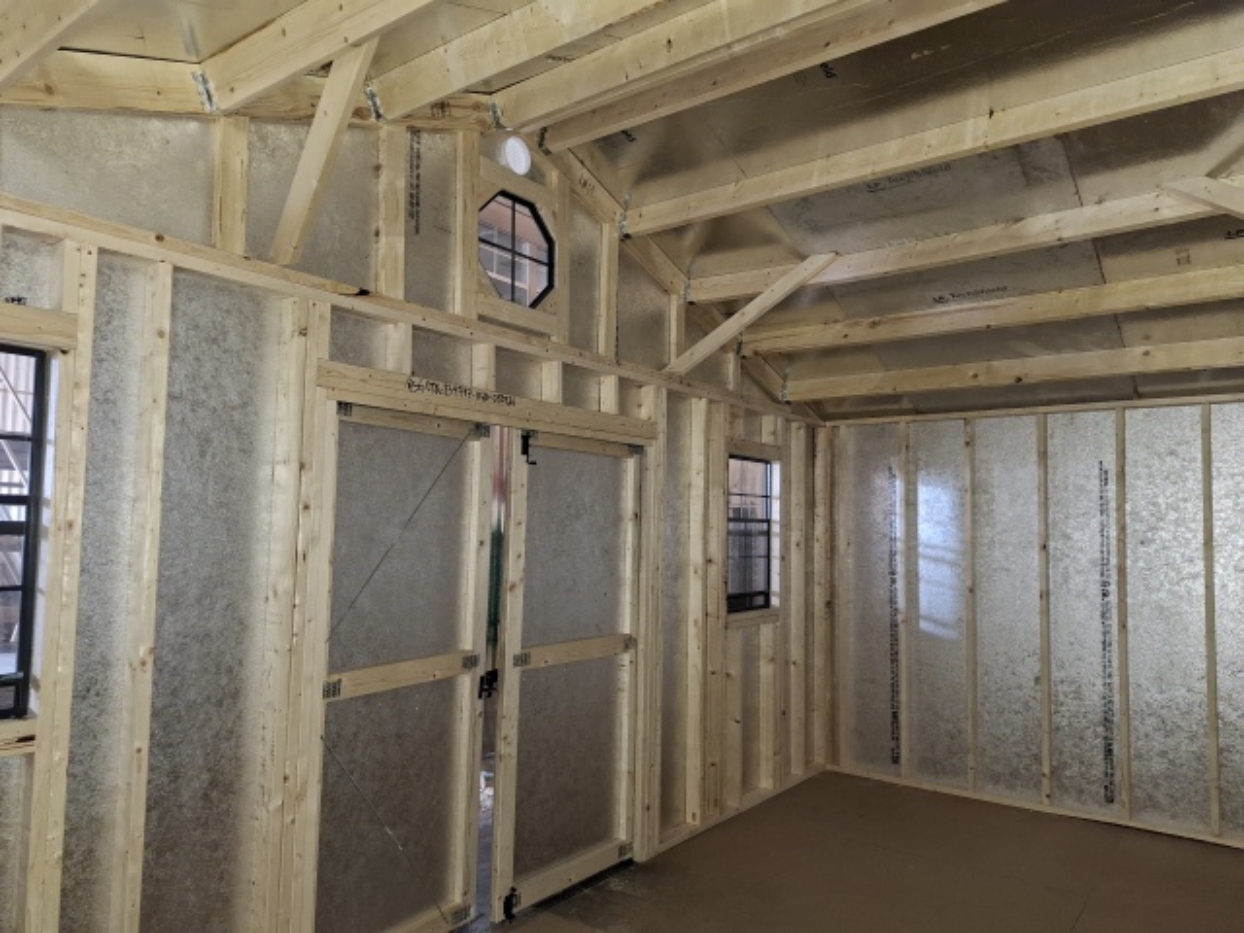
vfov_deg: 58.9
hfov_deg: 73.9
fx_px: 827
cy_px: 466
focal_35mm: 23
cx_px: 622
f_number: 1.8
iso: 500
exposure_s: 1/24
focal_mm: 5.54
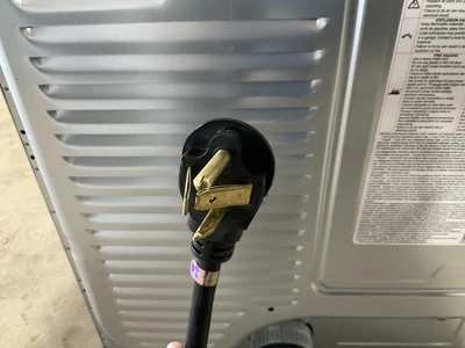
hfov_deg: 61.7
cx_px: 232
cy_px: 174
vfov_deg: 48.2
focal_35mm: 29
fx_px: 390
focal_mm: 3
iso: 250
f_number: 1.8
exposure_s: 1/60
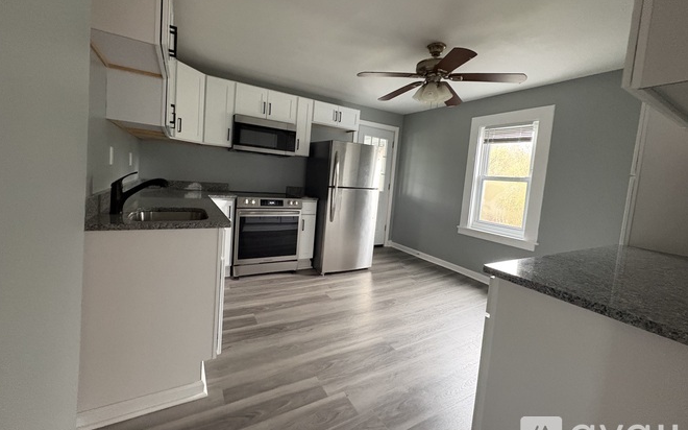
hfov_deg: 101.5
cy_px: 197
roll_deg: -4.8
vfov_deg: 74.6
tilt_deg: -3.8
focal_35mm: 15
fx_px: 281
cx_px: 341
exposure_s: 1/40
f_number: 2.2
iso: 640
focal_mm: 2.22
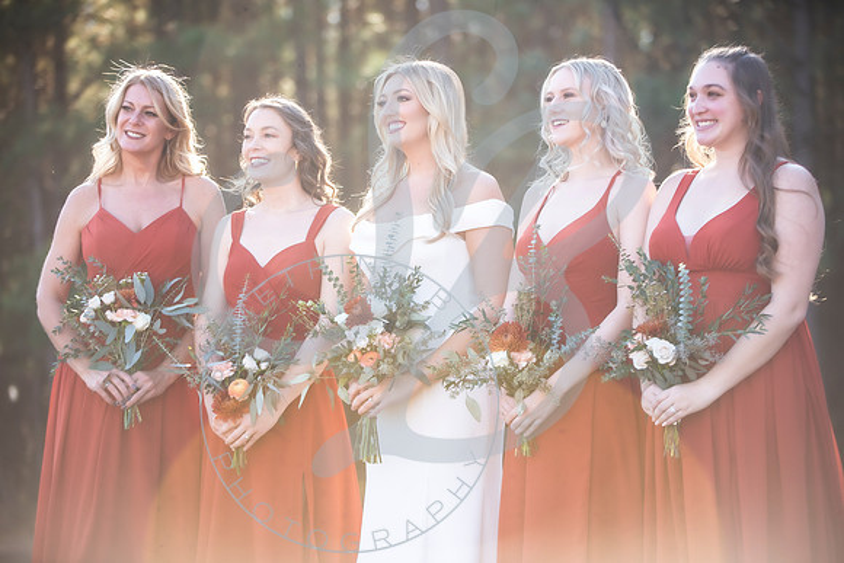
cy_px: 282
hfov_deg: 18.2
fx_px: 2636
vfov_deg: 12.2
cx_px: 422
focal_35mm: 112
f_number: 2.8
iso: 200
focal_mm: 105
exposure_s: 1/640
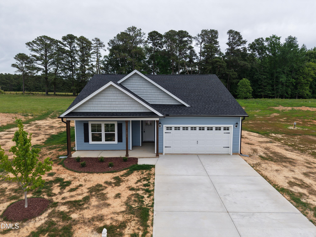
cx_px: 158
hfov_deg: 71.6
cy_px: 118
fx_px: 219
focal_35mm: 24
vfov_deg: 56.8
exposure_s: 1/4000
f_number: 1.8
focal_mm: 8.67
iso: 170
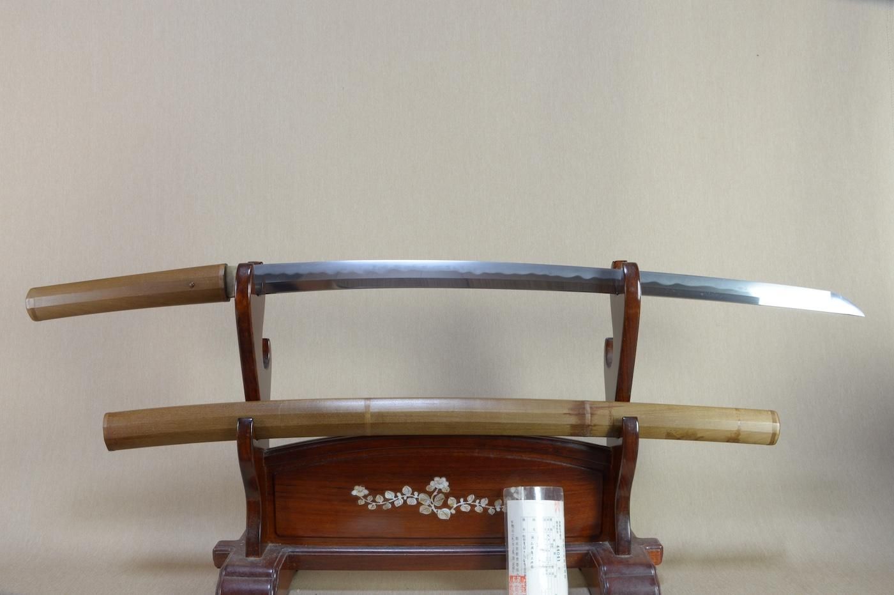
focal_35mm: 30
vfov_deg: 43.5
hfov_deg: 62.0
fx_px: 744
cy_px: 298
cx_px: 447
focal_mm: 20
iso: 400
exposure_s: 1/2
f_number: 11
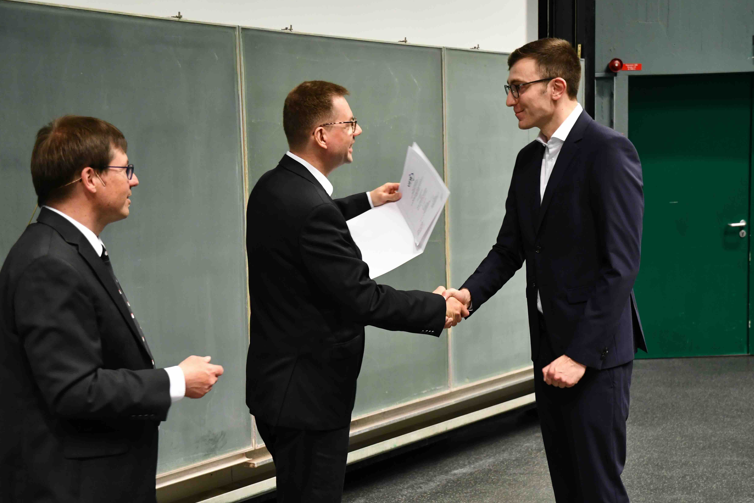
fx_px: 1131
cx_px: 408
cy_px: 278
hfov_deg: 36.8
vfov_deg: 25.0
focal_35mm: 54
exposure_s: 1/50
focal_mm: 32
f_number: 3.5
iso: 1600
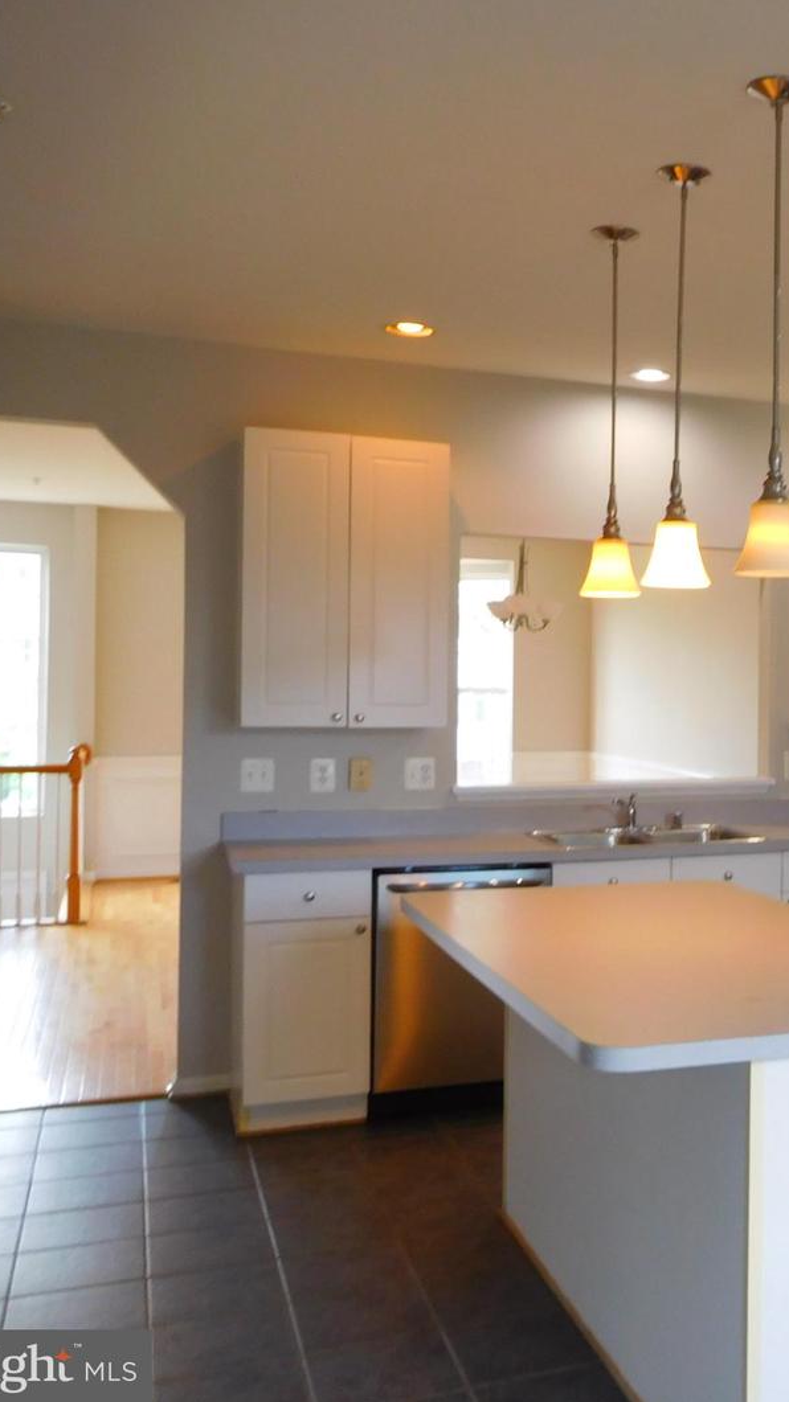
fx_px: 1377
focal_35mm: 37
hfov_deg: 28.9
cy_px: 692
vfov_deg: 54.0
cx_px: 872
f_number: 3.4
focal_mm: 4.5
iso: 125
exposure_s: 1/30
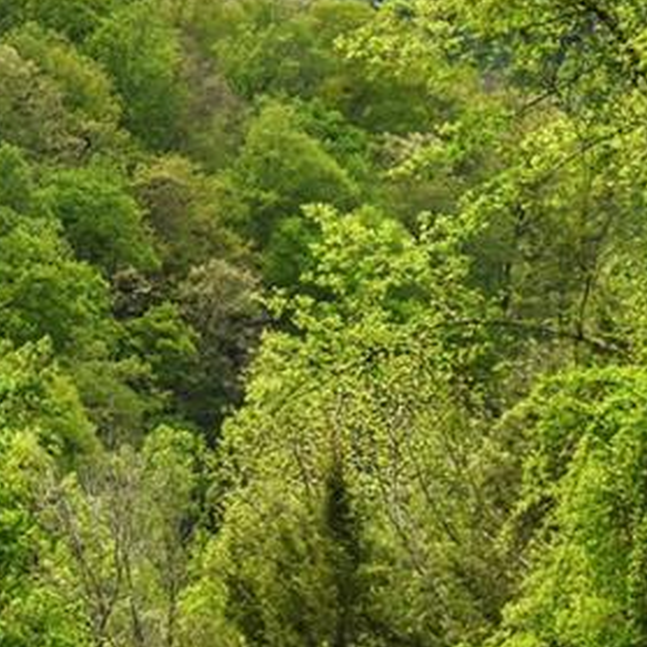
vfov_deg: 11.6
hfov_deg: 11.0
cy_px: 71
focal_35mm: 150
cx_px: -480
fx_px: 3172
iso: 1250
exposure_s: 1/400
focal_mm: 48
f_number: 10
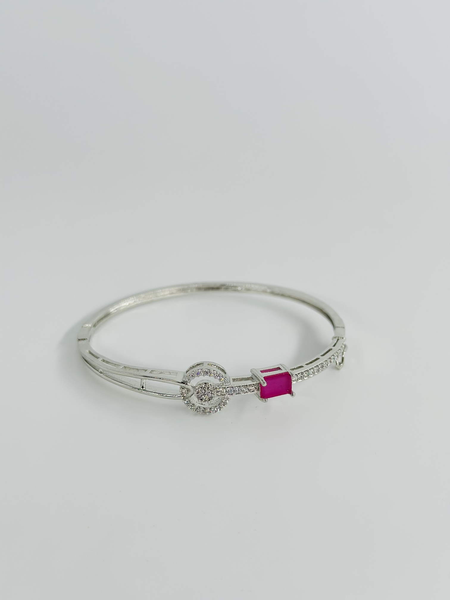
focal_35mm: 48
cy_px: 300
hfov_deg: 30.3
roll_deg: -2.0
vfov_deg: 39.7
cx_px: 225
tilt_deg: -29.3
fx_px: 832
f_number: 1.78
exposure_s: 1/1992
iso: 100
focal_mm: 6.86
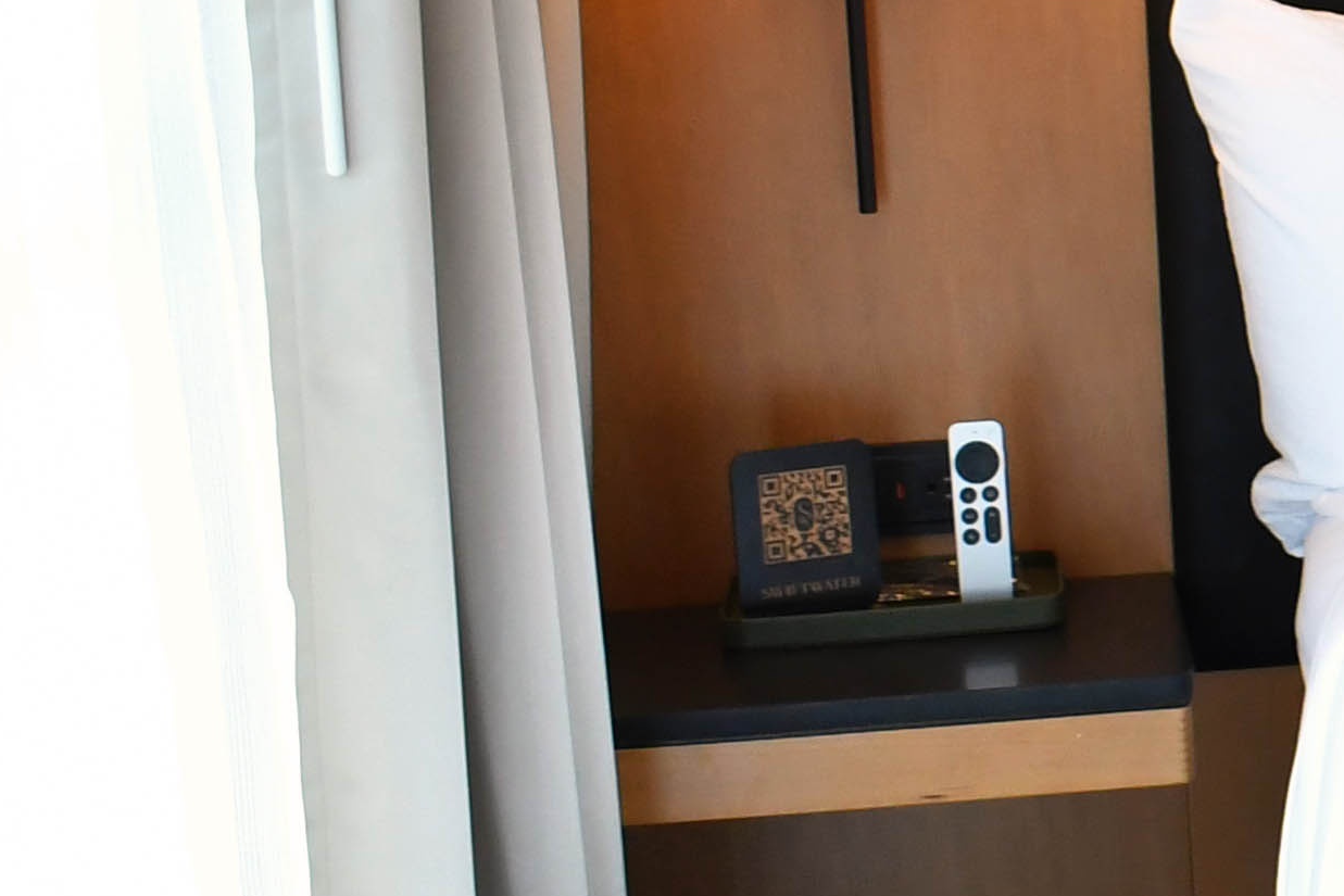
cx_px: 2785
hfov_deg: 13.0
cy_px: 182
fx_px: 5040
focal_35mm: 135
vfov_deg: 10.1
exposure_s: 1/60
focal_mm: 20
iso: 800
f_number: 5.6
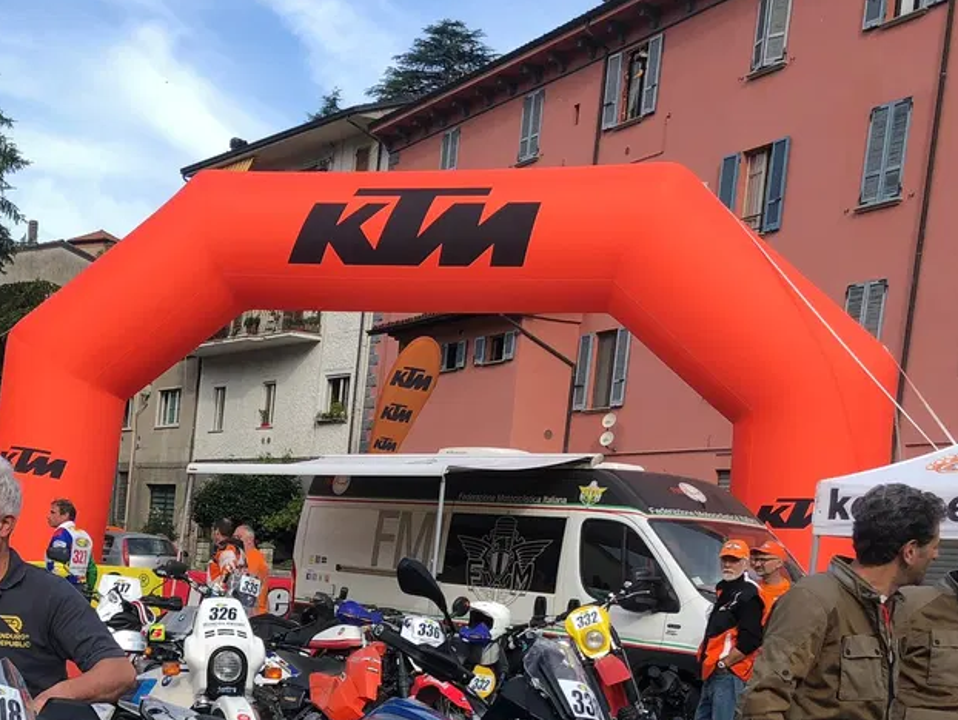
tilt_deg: -2.1
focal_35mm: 54
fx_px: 1495
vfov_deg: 26.0
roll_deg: -5.3
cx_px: 199
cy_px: 672
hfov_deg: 34.5
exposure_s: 1/676
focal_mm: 3.99
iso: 20
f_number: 1.8
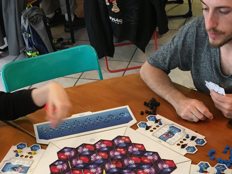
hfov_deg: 34.3
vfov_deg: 25.3
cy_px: 157
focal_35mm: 56
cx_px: 116
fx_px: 375
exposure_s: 1/33
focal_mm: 4.15
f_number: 2.2
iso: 160
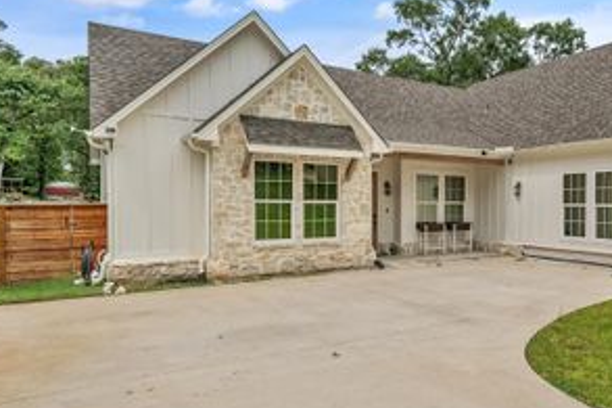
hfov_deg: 60.3
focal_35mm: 29
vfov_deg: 44.9
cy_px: 219
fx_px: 493
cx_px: 457
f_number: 8
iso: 800
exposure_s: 1/1250
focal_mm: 17
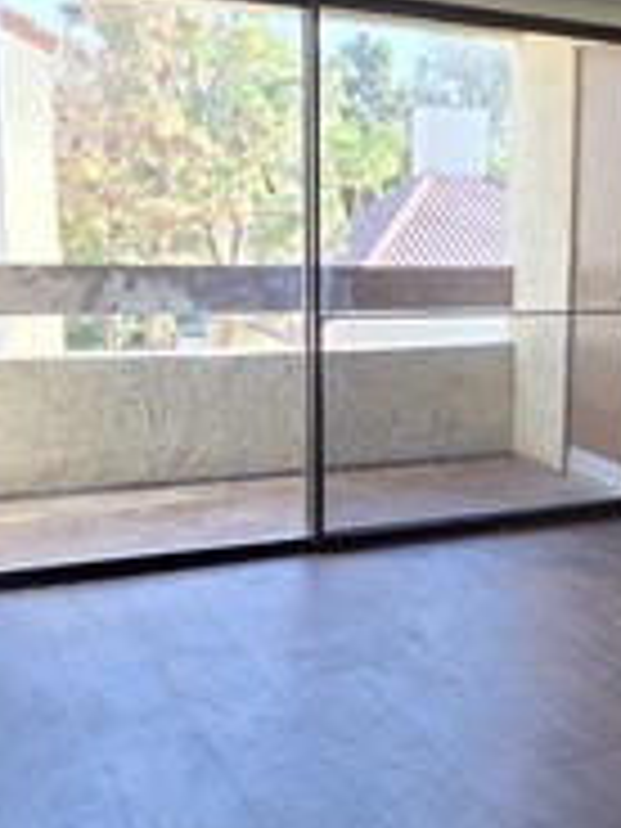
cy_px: 398
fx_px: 1124
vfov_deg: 40.4
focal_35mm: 47
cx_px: 724
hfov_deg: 27.5
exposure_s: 1/120
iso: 160
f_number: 2.2
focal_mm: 2.2
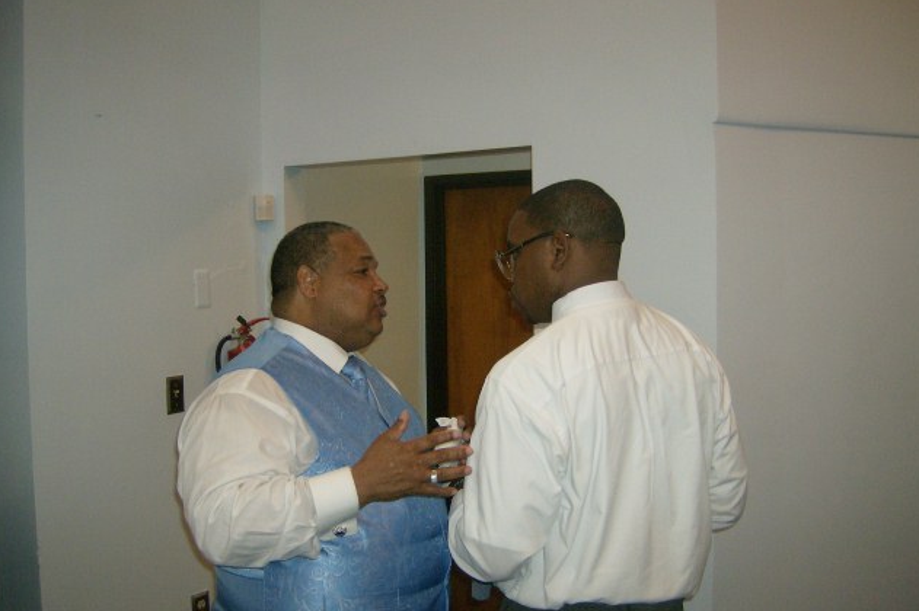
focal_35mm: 38
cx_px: 460
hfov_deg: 50.7
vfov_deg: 35.0
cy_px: 332
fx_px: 970
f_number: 2.8
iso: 200
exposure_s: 1/60
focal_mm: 6
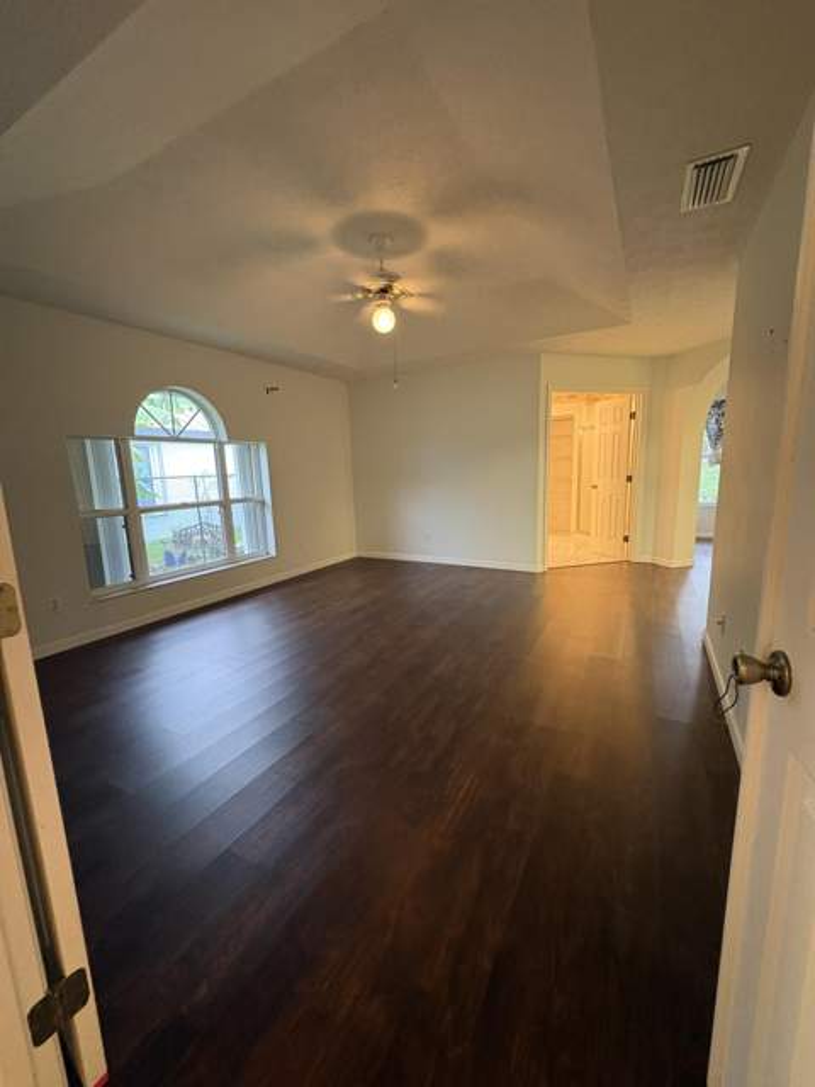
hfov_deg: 85.7
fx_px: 439
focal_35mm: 14
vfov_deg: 102.1
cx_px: 408
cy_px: 544
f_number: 2.2
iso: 800
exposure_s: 1/40
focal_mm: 2.22
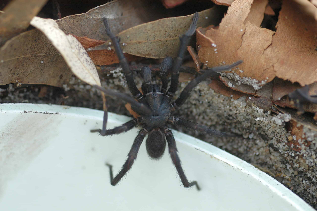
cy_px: 106
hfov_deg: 22.6
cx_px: 158
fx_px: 792
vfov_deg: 15.2
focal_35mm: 90
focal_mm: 60
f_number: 4
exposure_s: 1/60
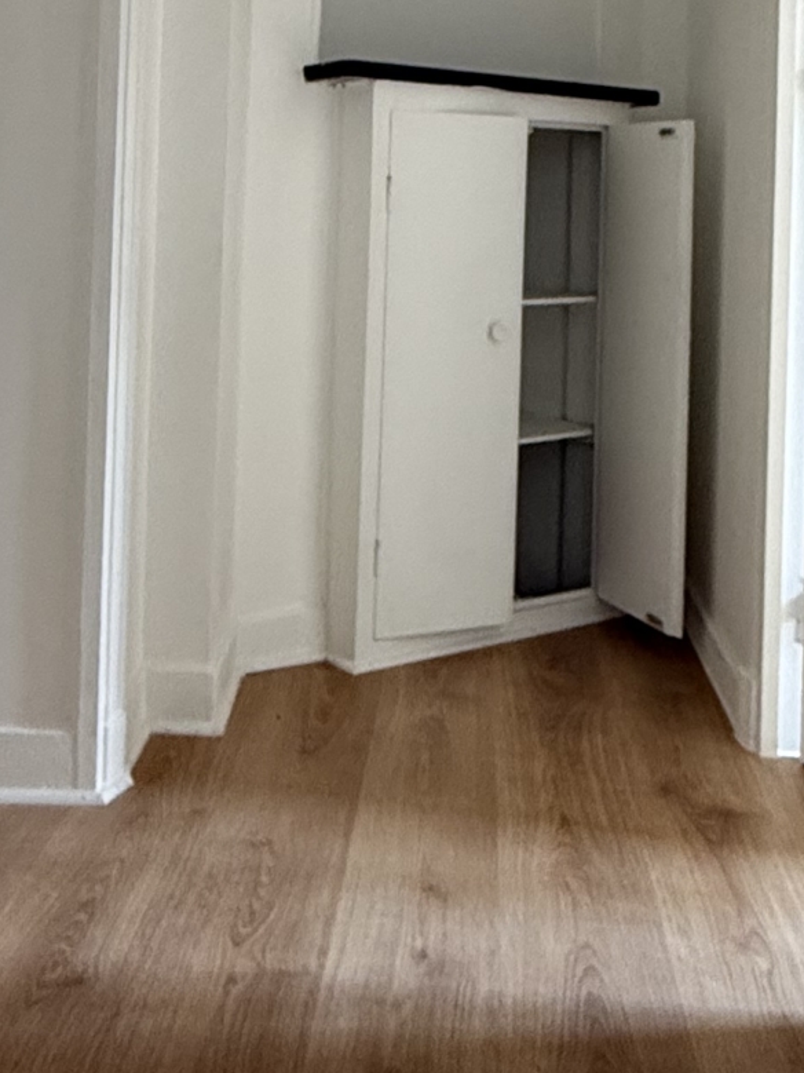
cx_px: 423
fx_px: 1425
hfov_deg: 31.5
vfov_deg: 39.3
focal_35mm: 46
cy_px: 182
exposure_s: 1/60
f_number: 2.2
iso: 320
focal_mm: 2.22
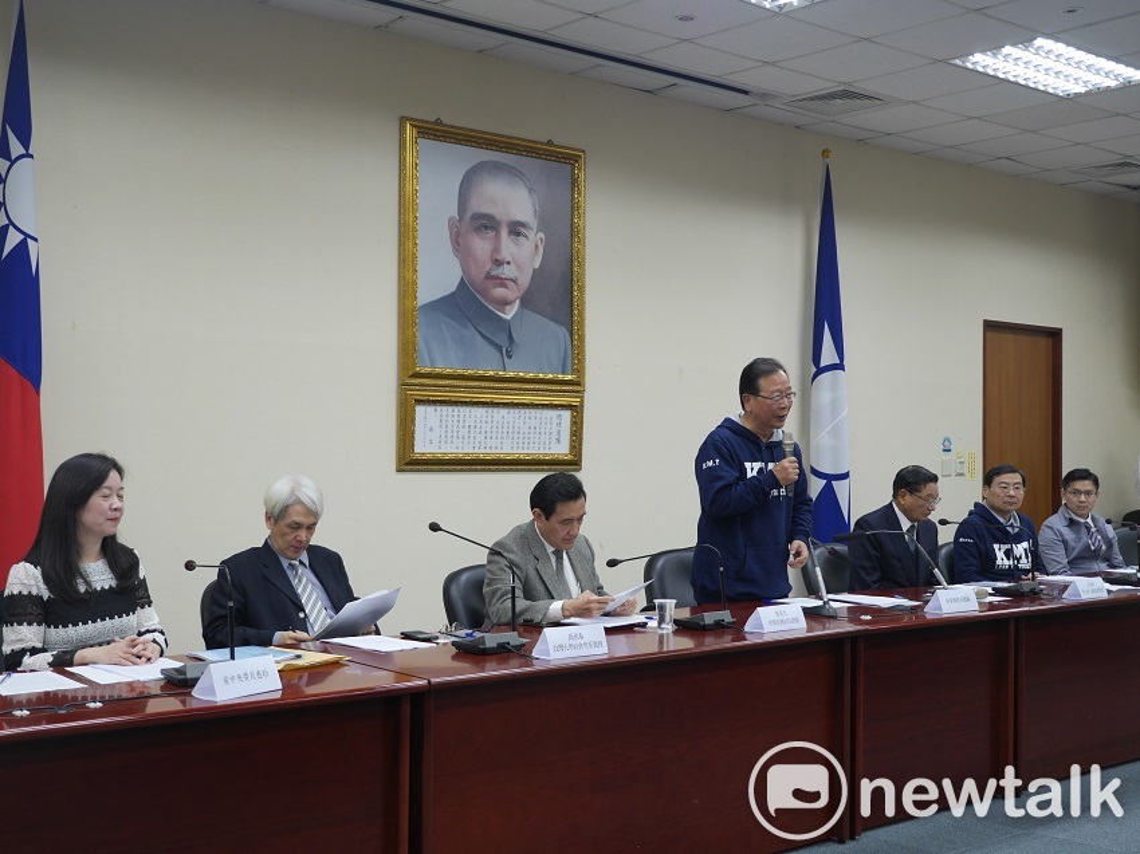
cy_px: 427
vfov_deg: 34.3
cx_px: 570
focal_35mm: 42
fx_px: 1383
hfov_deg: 44.8
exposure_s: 1/60
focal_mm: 21
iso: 320
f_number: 2.8
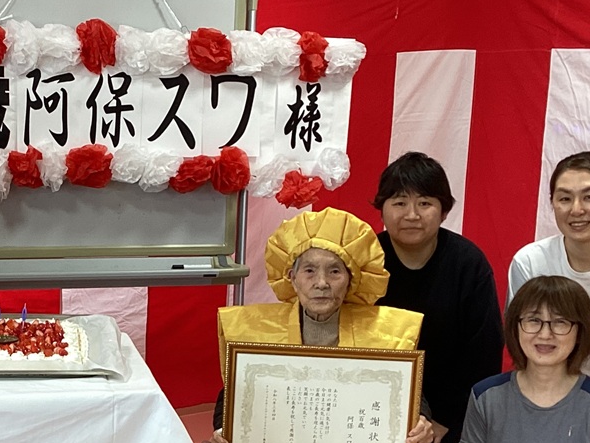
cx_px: 104
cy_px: 380
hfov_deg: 27.1
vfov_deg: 20.7
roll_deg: -1.1
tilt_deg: -14.9
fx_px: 1194
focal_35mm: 70
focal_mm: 3.3
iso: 80
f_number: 2.4
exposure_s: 1/50
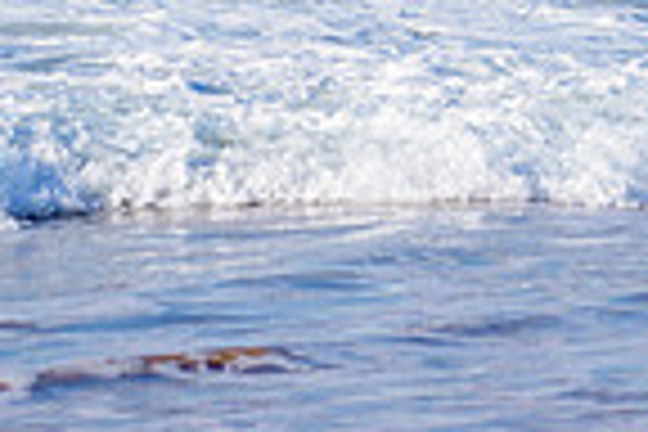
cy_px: -425
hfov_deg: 2.6
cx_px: 1084
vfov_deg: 1.7
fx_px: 14489
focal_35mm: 805
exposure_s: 1/1600
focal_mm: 200
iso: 160
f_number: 5.6
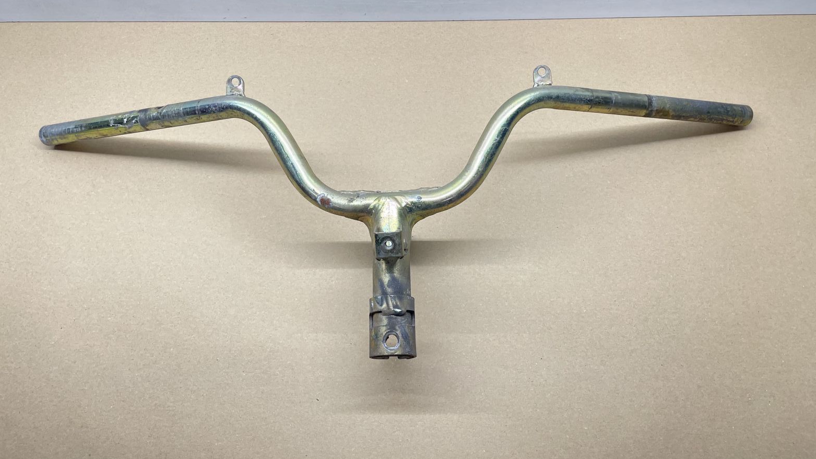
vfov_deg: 40.0
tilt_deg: -61.6
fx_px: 627
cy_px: 178
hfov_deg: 66.1
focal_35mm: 29
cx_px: 409
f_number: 1.6
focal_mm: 4.2
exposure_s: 1/100
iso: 64
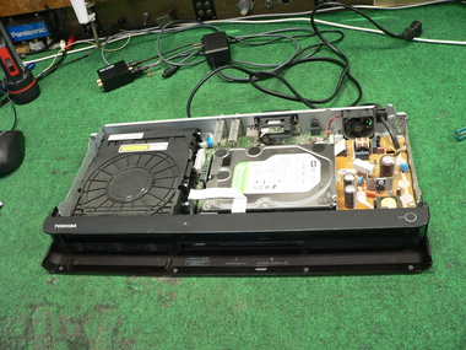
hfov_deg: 51.4
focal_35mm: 36
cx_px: 233
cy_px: 175
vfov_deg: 39.7
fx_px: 485
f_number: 2.8
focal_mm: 6
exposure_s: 1/13
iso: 200
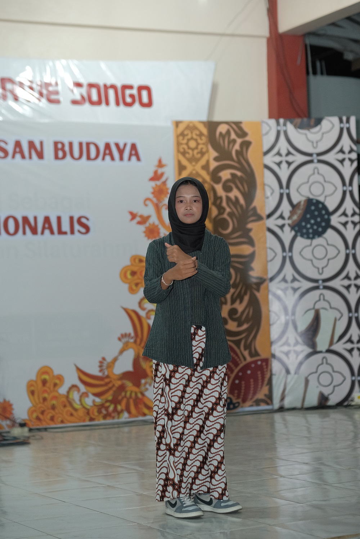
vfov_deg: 24.2
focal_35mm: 84
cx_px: 180
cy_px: 270
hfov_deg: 16.3
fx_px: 1260
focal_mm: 56
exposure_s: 1/160
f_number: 2
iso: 1600
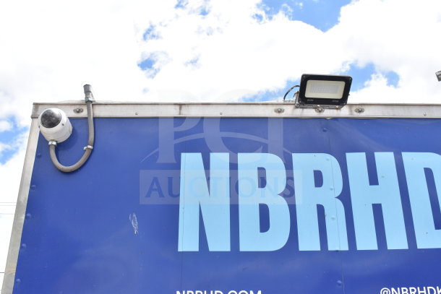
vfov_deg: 36.9
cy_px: 147
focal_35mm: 36
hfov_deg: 53.1
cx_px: 220
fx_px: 441
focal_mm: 24
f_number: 9
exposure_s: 1/320
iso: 200
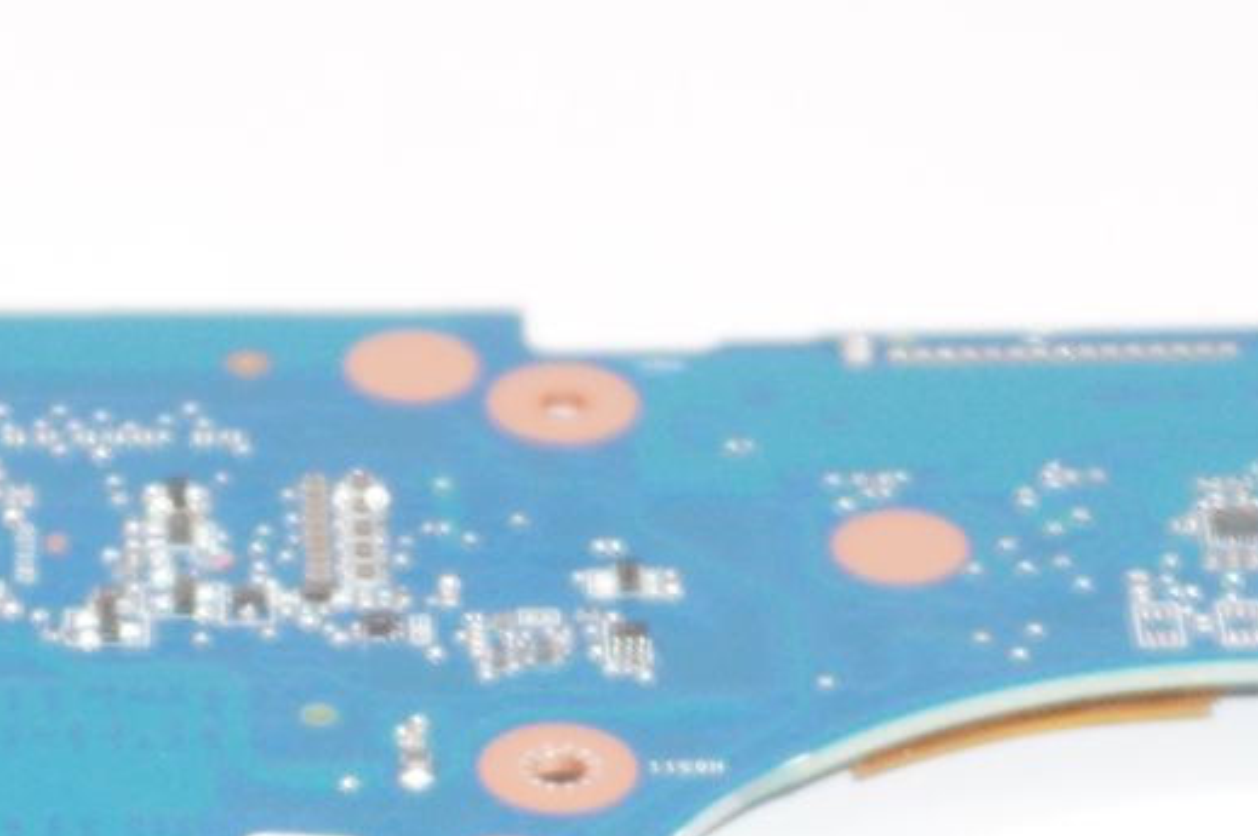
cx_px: -431
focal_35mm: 252
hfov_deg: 8.1
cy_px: 1214
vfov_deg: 5.4
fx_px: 8794
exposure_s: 1/125
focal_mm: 29
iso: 320
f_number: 5.6
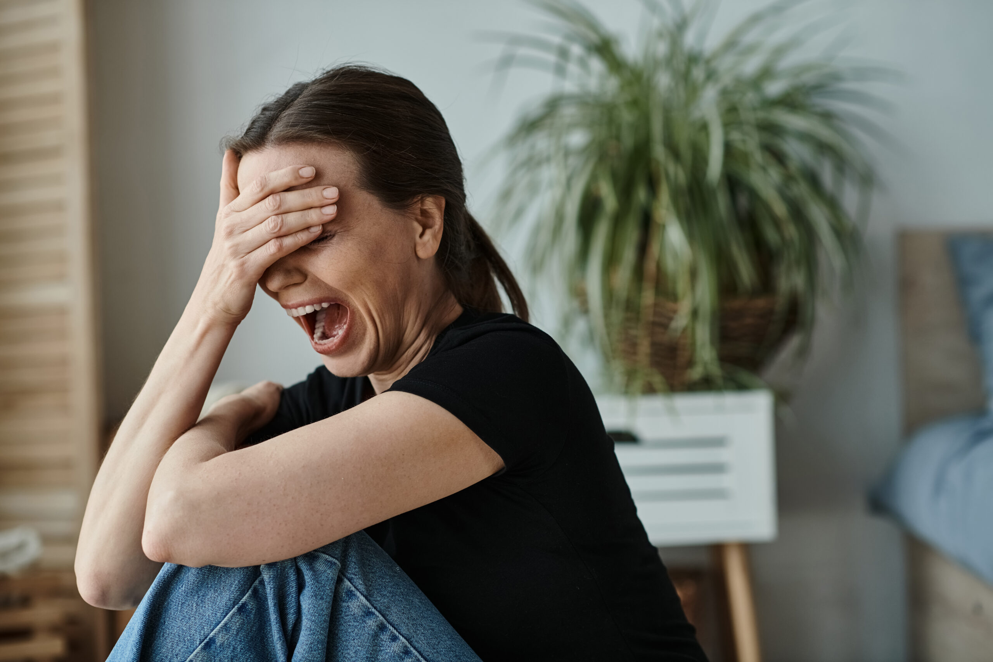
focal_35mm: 85
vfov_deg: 16.1
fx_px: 2345
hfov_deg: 23.9
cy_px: 331
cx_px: 496
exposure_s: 1/200
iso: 200
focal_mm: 85
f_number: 2.8
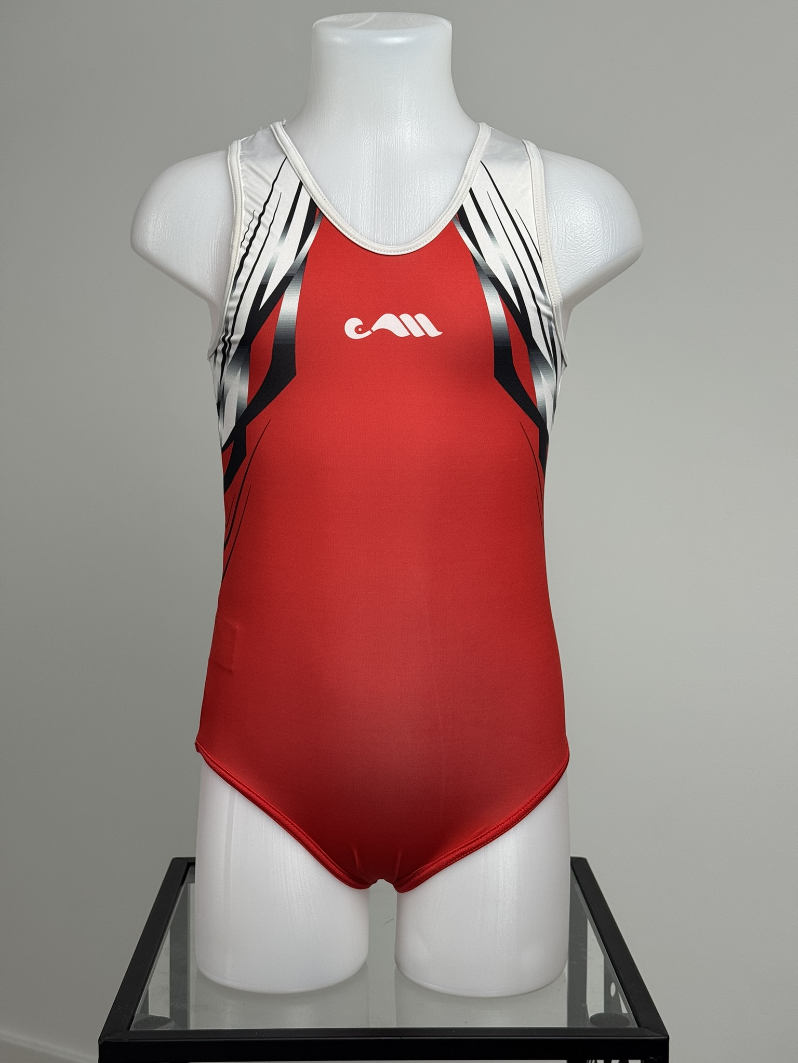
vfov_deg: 39.7
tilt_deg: -5.9
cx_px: 399
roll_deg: -0.1
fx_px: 1475
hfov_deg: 30.3
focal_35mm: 48
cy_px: 532
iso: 50
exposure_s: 1/100
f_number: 1.78
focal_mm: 6.76
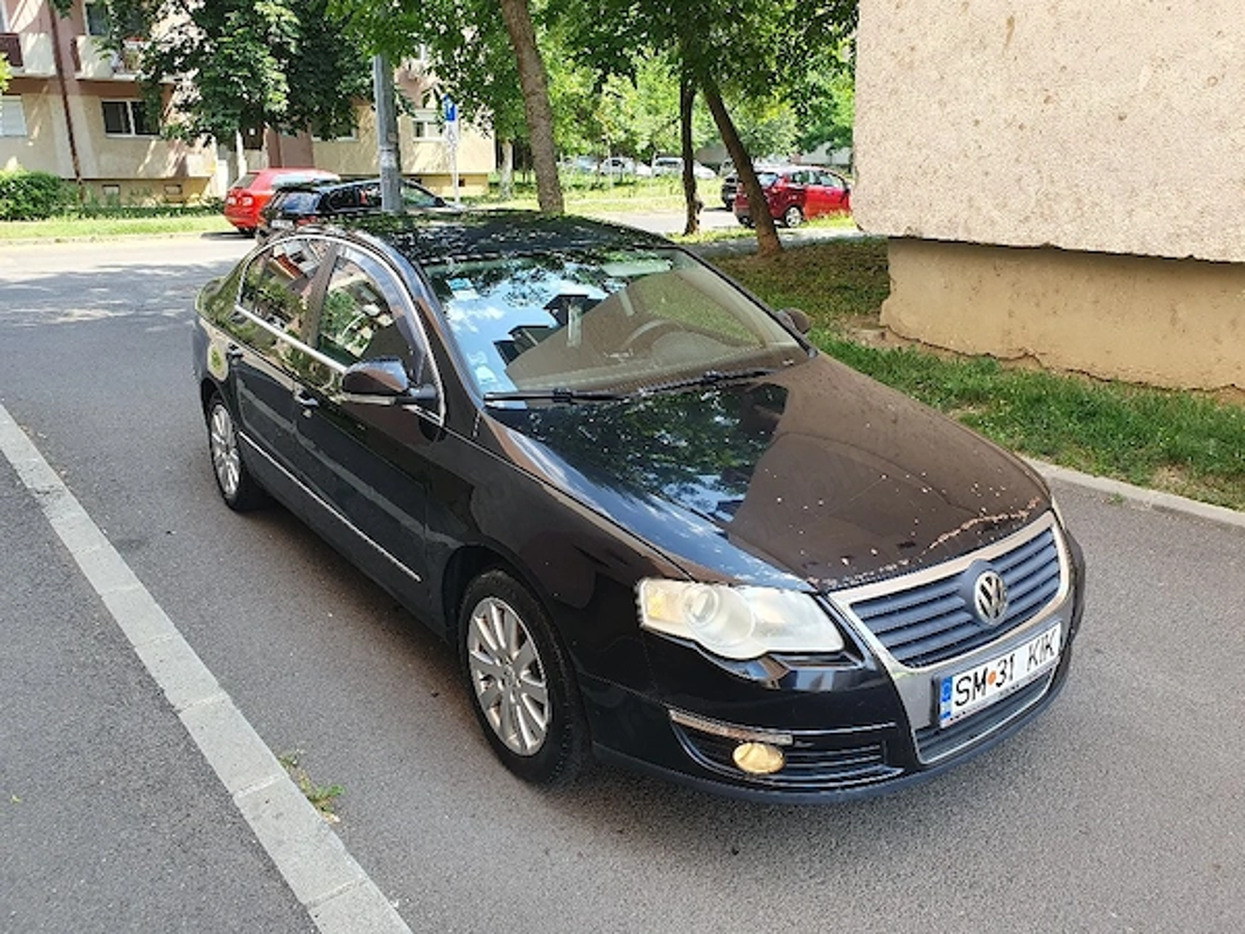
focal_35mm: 26
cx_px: 622
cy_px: 467
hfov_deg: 67.3
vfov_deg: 53.1
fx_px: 935
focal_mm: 4.32
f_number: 2.4
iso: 50
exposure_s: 1/143
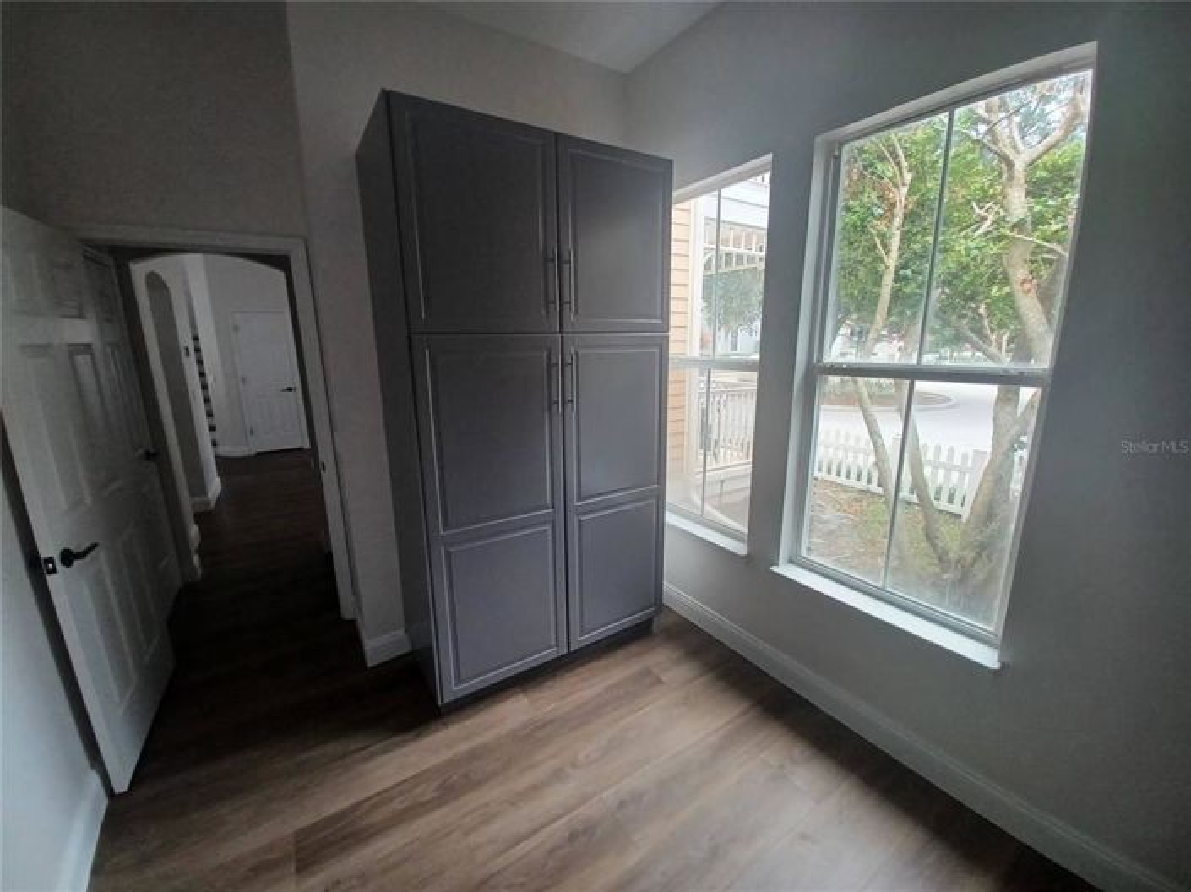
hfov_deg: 106.2
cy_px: 446
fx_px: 447
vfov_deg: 89.9
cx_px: 596
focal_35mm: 13
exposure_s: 1/120
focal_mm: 1.42
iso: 80
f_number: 2.2
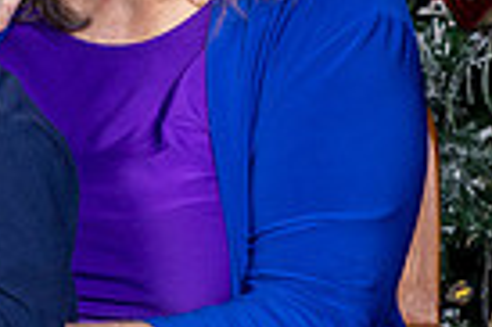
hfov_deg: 5.6
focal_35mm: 360
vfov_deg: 3.8
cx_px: -481
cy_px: 25
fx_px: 4914
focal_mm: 85
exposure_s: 1/125
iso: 400
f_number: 8
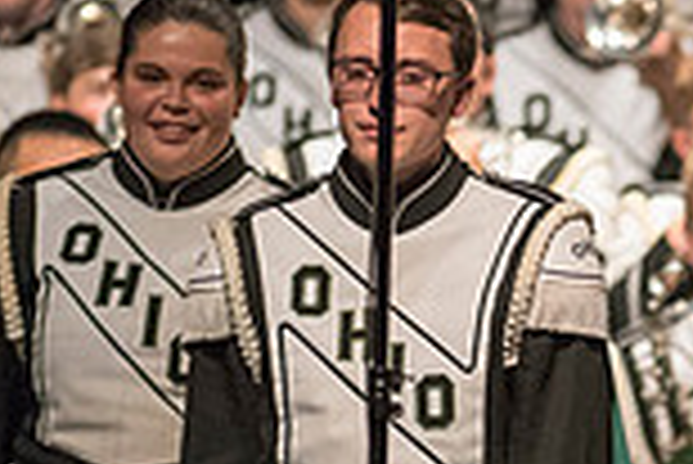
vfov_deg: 1.2
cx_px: 990
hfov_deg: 1.8
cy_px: 651
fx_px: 21811
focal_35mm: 1132
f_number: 2.8
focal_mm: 300
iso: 4000
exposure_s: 1/500
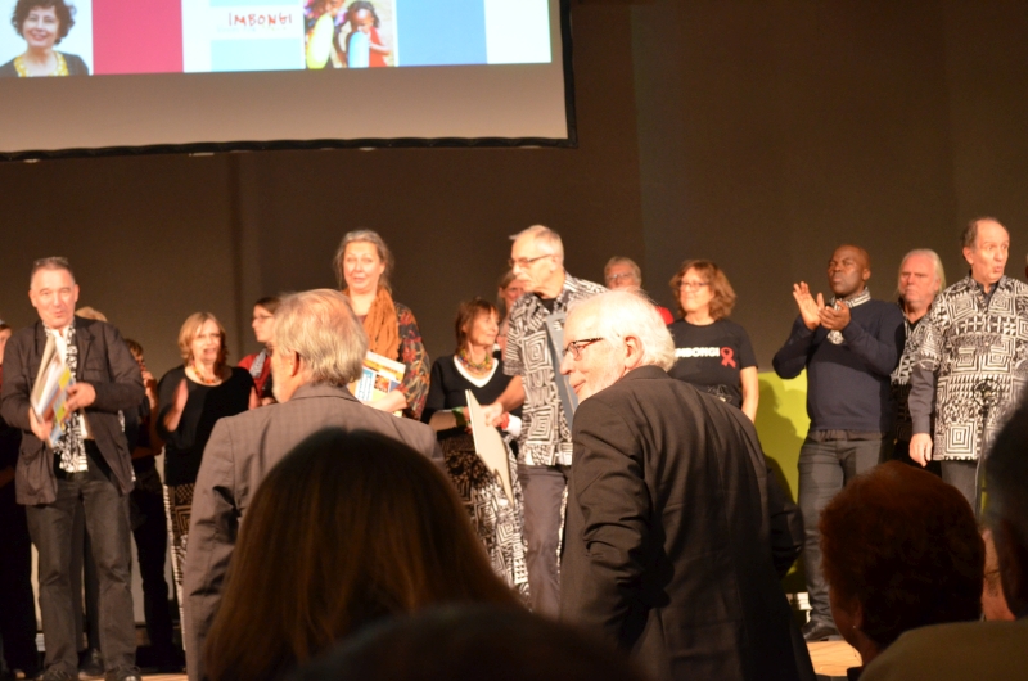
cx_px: 514
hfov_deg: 29.9
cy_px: 340
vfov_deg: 20.1
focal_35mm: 68
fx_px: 1924
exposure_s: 1/30
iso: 2200
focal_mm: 45
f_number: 5.3
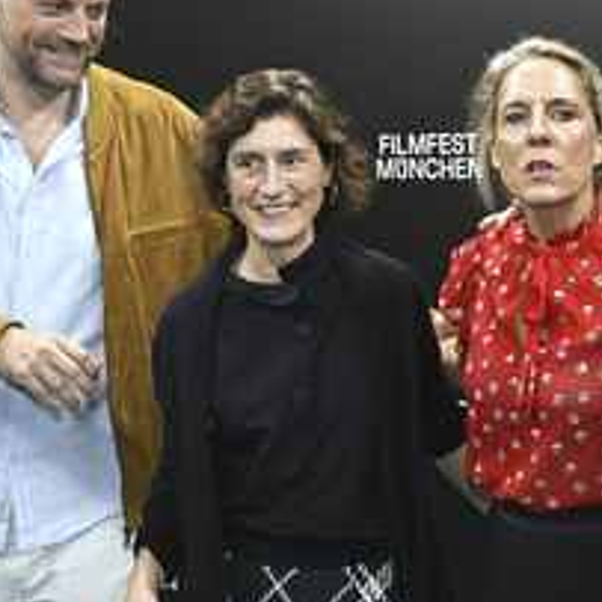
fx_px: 1633
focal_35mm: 83
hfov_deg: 20.7
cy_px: 276
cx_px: 464
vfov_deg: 20.9
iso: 800
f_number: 6.3
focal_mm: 44
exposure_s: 1/200
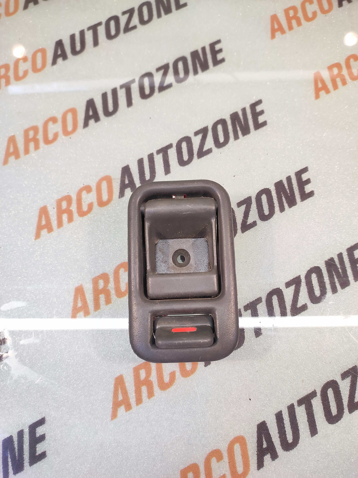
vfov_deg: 91.1
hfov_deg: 74.7
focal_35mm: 17
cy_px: 239
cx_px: 179
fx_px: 235
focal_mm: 4.74
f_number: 1.79
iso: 197
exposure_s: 1/33
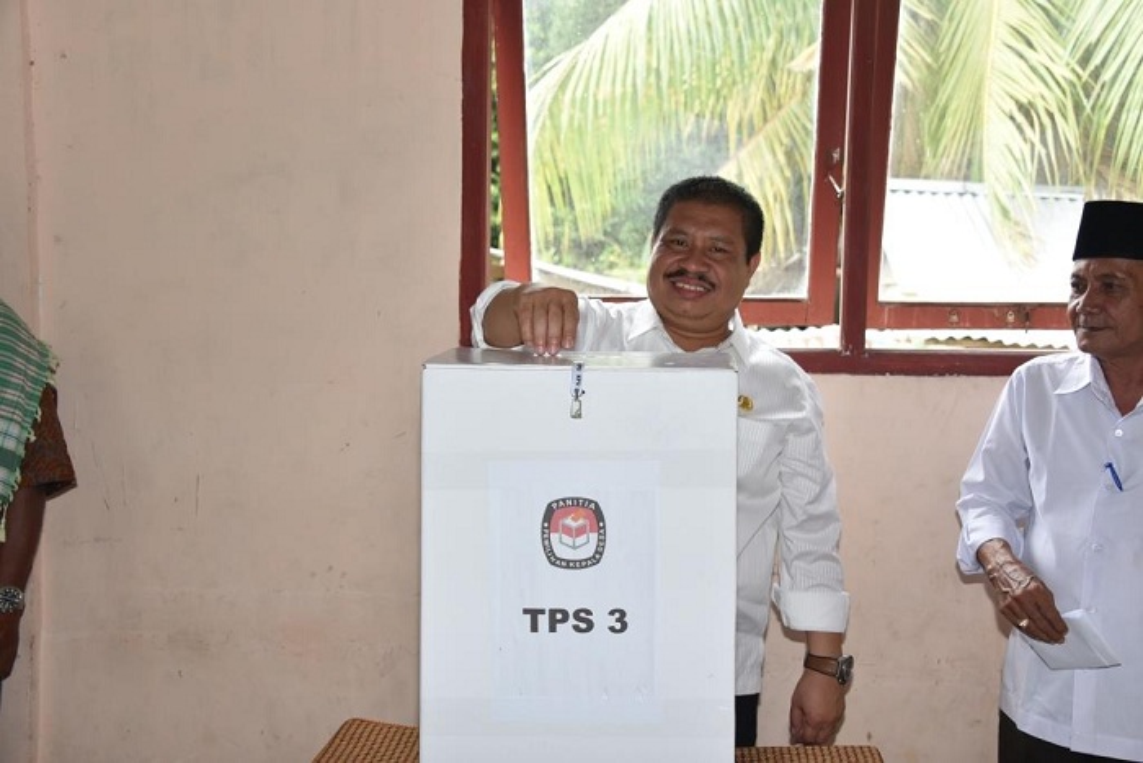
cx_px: 572
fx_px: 1588
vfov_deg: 27.0
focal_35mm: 50
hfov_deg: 39.6
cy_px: 382
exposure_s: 1/125
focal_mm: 50
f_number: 8
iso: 1250
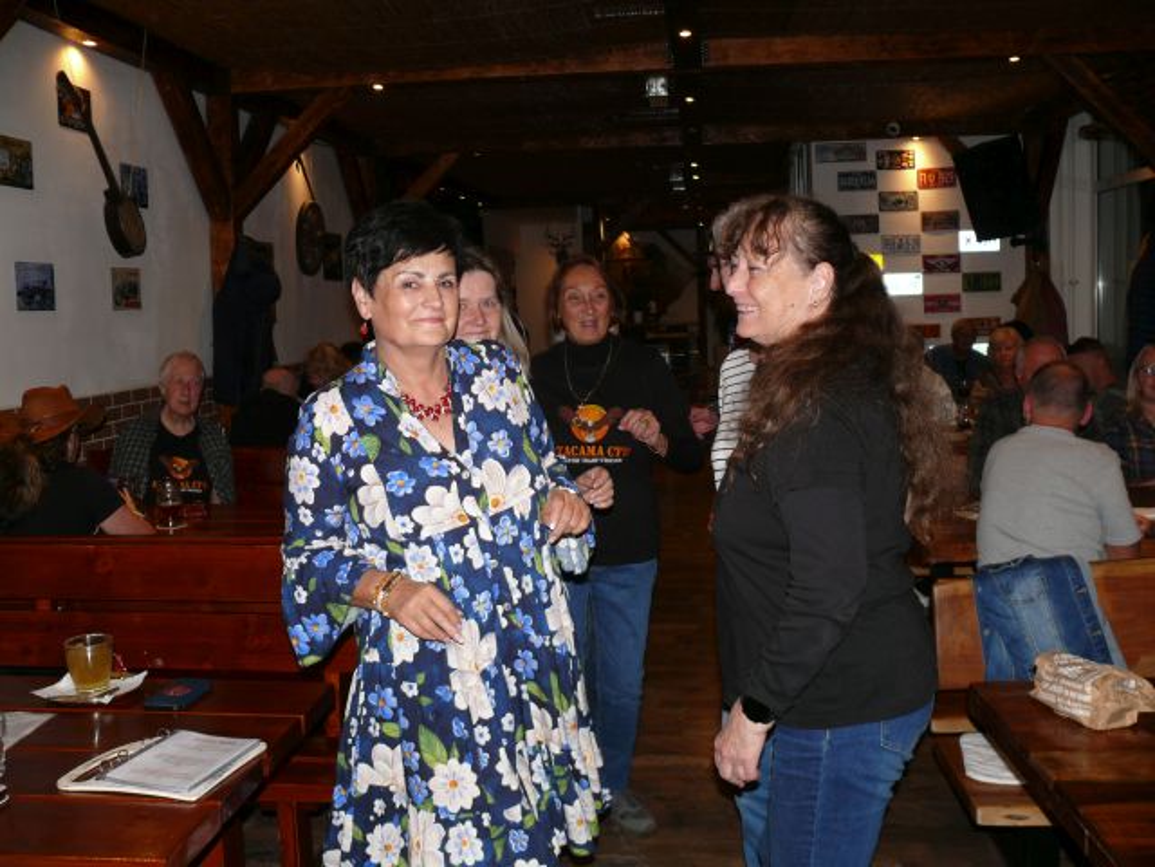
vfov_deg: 39.7
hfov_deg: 51.4
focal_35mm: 36
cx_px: 578
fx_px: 1201
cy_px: 434
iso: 100
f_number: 2.8
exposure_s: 1/30
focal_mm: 7.7
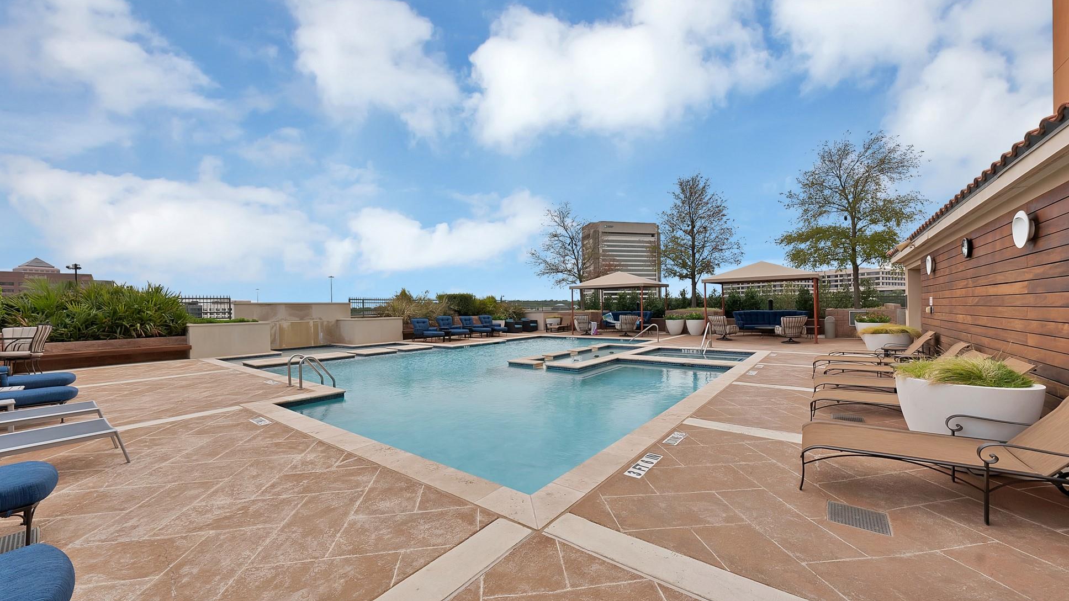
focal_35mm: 13
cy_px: 314
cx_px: 543
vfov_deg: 78.4
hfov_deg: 110.8
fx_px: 368
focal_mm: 12
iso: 640
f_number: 9
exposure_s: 1/320
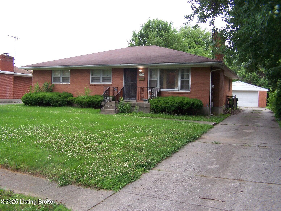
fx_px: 414
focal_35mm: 51
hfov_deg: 37.5
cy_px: 106
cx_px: 140
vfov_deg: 28.6
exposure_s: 1/90
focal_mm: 8.5
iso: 140
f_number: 3
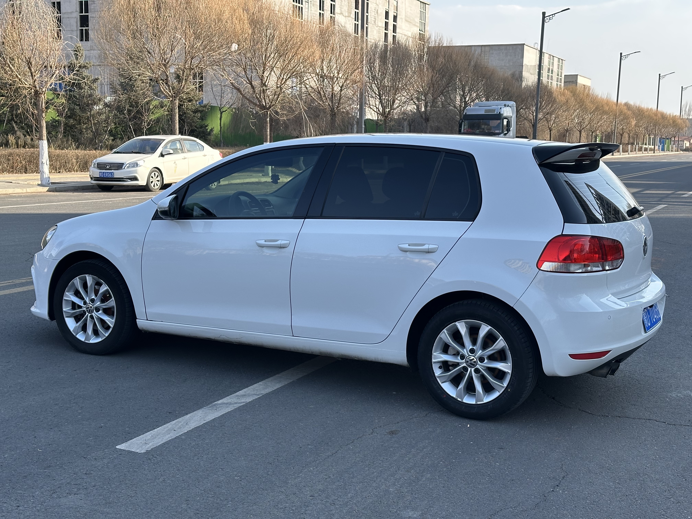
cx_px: 346
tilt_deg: -7.0
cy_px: 260
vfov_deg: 30.3
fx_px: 960
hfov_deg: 39.7
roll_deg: -1.6
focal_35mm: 48
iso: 64
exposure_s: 1/1120
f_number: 1.78
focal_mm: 6.86
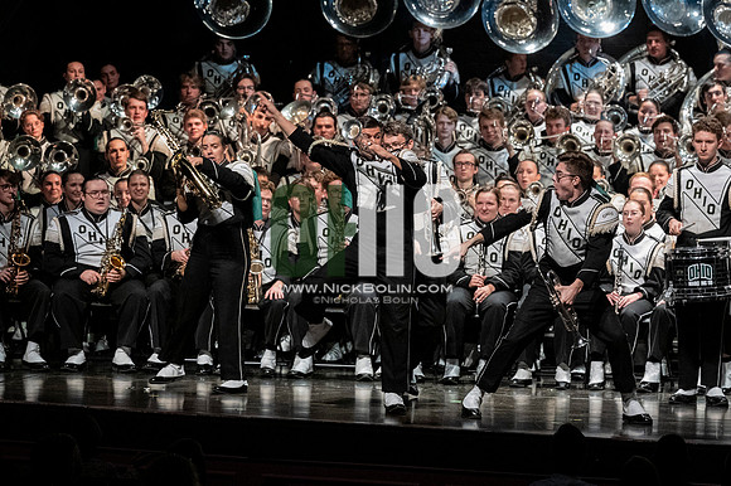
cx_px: 366
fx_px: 4262
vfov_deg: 6.5
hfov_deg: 9.8
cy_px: 243
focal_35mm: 210
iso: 4000
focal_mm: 140
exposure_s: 1/500
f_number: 4
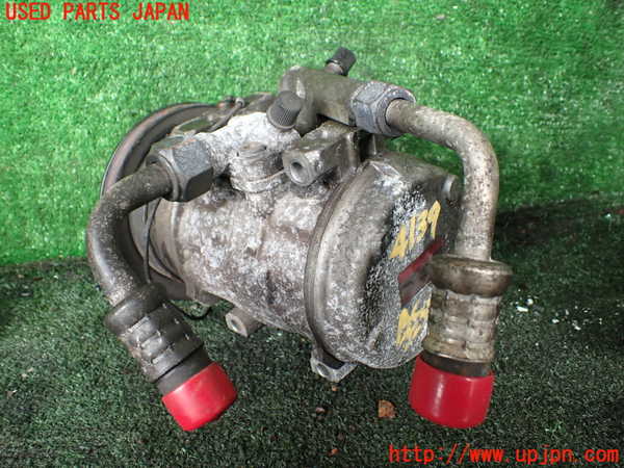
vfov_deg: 46.8
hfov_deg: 60.0
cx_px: 312
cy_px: 234
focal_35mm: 30
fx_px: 541
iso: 250
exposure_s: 1/125
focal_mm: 5.4
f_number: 2.3
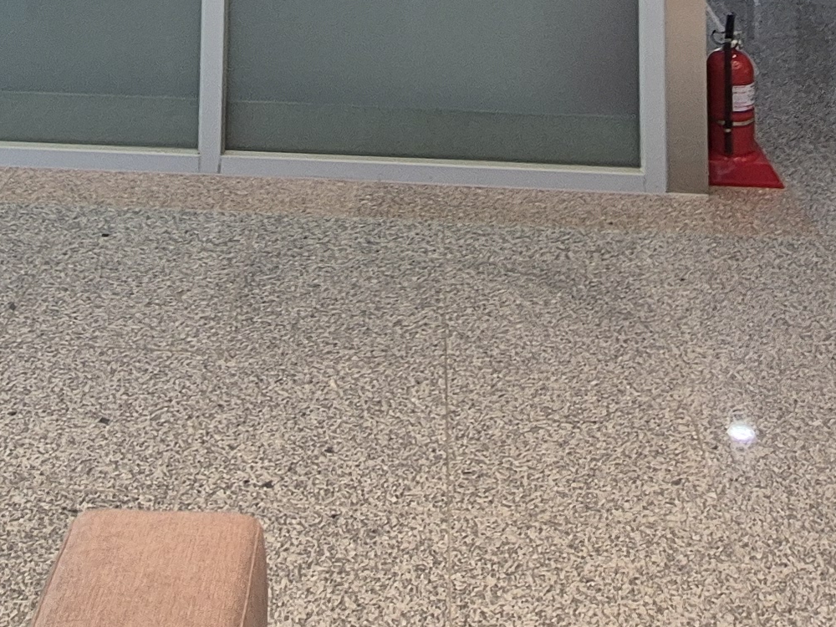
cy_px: -558
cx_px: 319
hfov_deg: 36.6
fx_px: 1256
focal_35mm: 52
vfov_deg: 19.4
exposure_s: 1/120
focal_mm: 2.2
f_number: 2.2
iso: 64
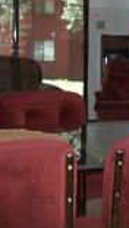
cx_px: 185
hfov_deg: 12.9
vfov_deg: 23.2
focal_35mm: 90
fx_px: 546
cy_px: 34
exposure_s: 1/60
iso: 80
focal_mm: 6
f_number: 2.8
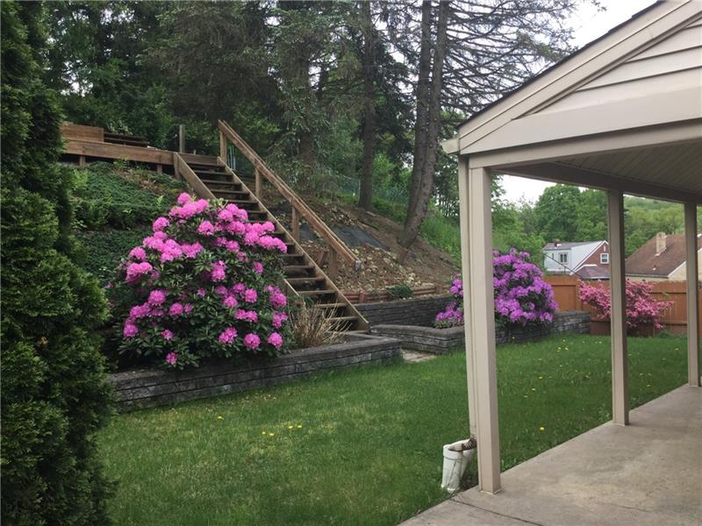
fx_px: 629
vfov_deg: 45.4
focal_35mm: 31
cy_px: 263
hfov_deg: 58.4
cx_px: 351
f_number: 2.4
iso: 25
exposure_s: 1/209
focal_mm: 3.3
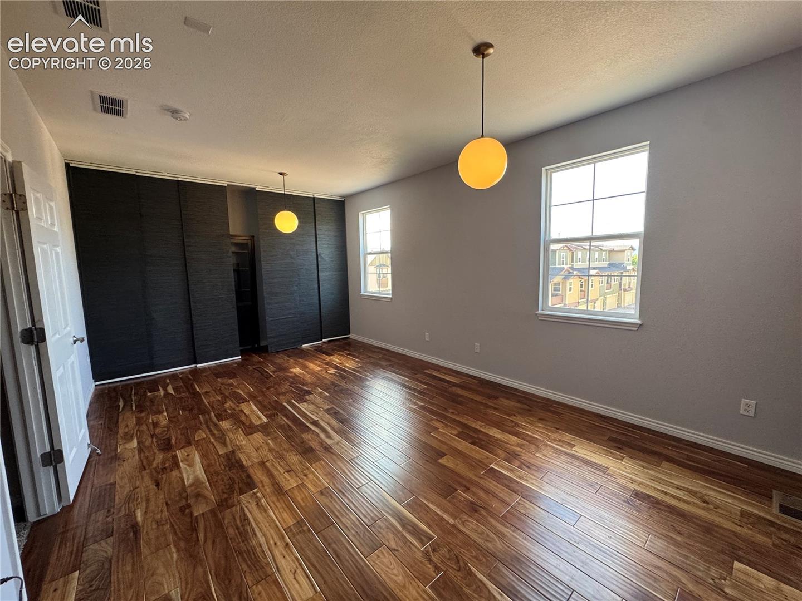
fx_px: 324
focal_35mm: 14
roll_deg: +1.8
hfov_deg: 102.1
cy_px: 300
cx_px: 401
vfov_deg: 85.7
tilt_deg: -6.5
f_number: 2.2
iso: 200
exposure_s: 1/120
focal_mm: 2.22
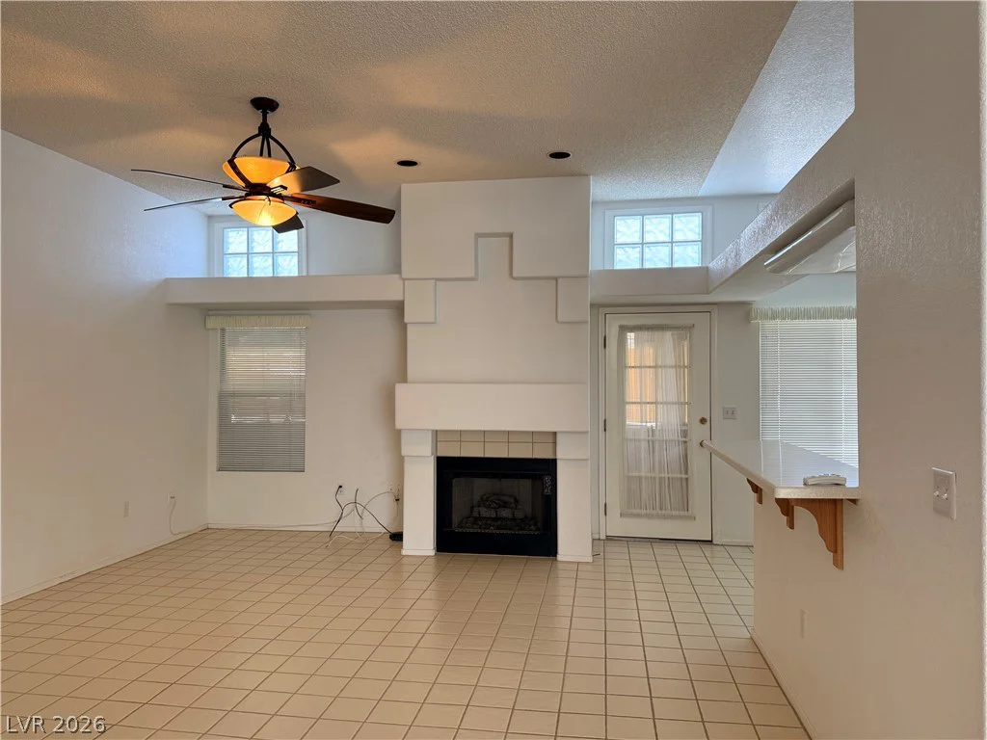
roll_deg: +0.2
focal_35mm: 24
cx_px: 494
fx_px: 684
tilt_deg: +0.5
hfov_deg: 71.6
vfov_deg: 56.8
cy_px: 370
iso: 200
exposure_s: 1/120
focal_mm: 6.76
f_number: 1.78
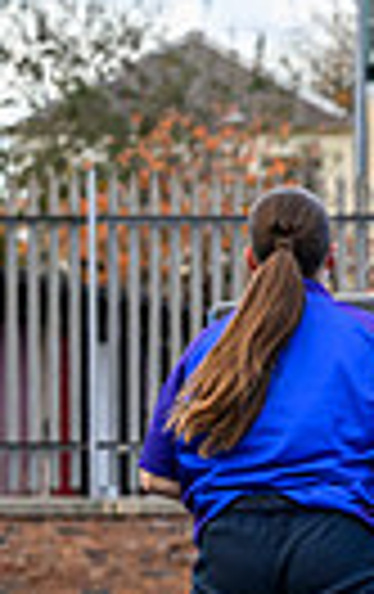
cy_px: 643
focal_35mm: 531
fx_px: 8622
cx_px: 1436
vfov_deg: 3.9
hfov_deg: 2.4
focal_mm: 102
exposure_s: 1/1600
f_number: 4
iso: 1600
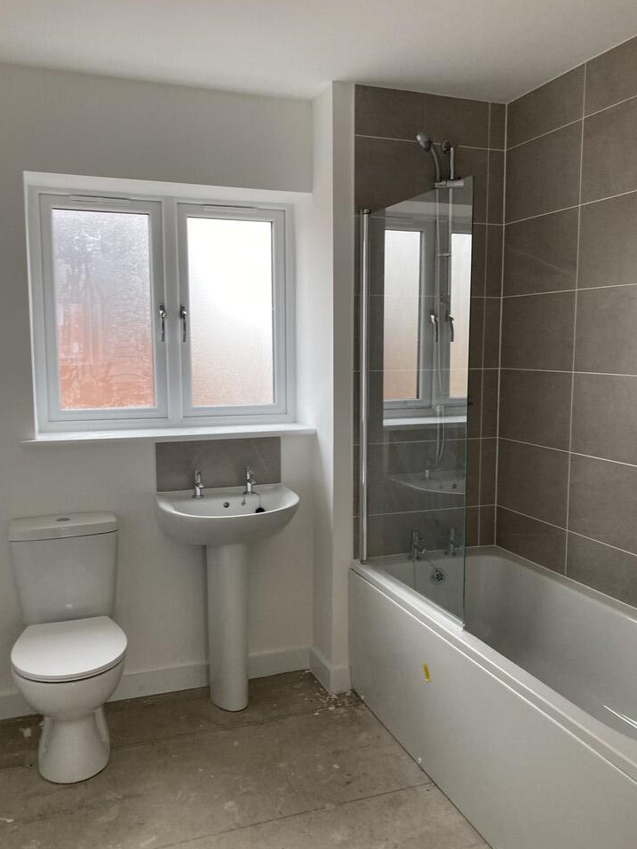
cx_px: 321
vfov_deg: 60.0
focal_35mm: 30
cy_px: 431
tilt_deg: -5.7
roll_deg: -0.4
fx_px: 736
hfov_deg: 46.8
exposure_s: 1/96
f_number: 1.8
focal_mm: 3.99
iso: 80
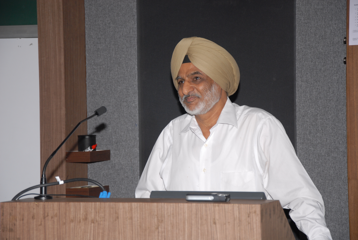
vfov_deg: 11.5
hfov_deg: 17.0
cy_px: 120
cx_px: 179
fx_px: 1195
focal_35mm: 120
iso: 320
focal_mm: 80
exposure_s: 1/60
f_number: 5.6
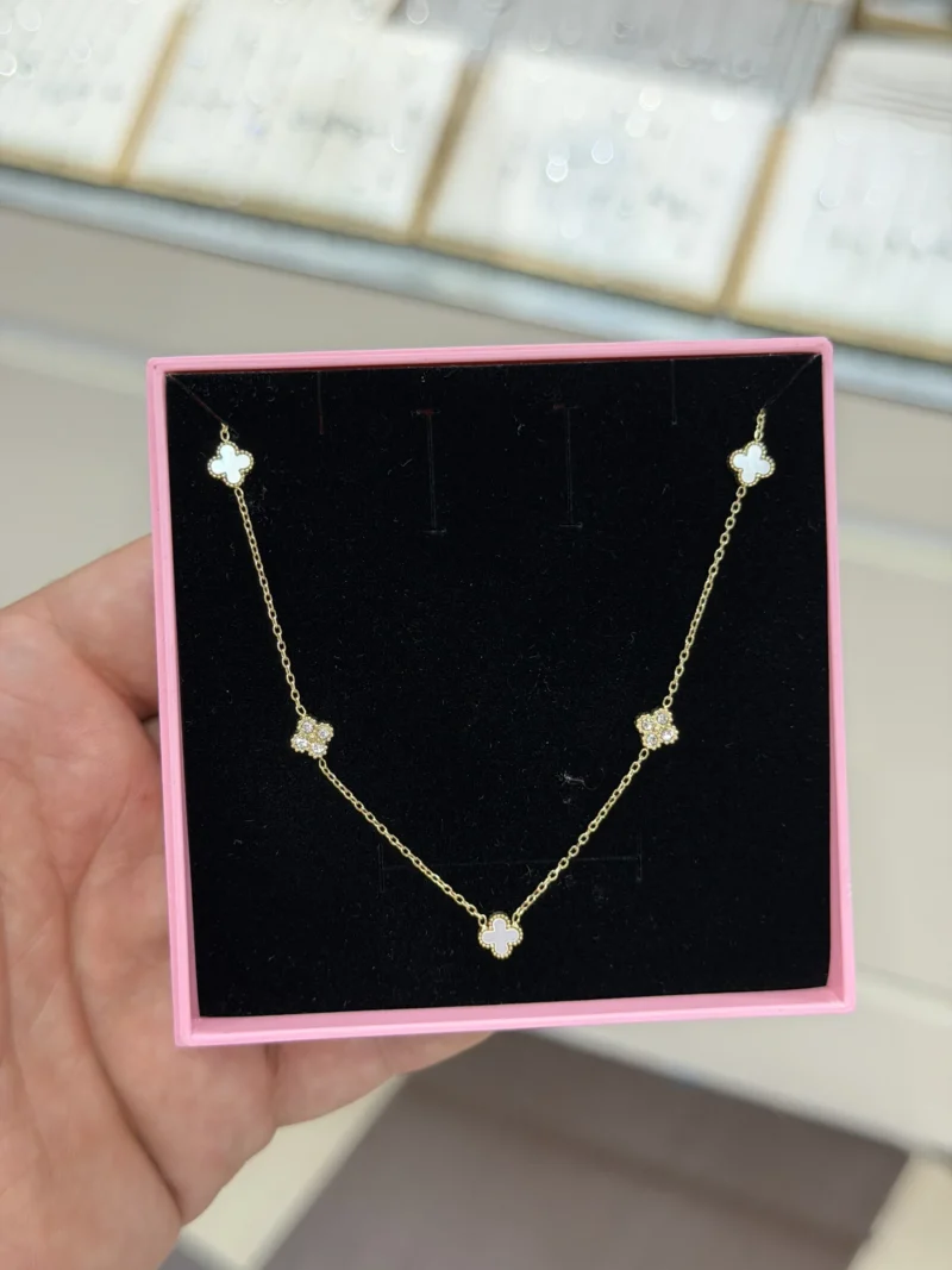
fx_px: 1760
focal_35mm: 48
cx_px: 476
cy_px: 635
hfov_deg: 30.3
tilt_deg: -47.4
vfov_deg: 39.7
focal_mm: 6.76
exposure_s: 1/291
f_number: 1.78
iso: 80
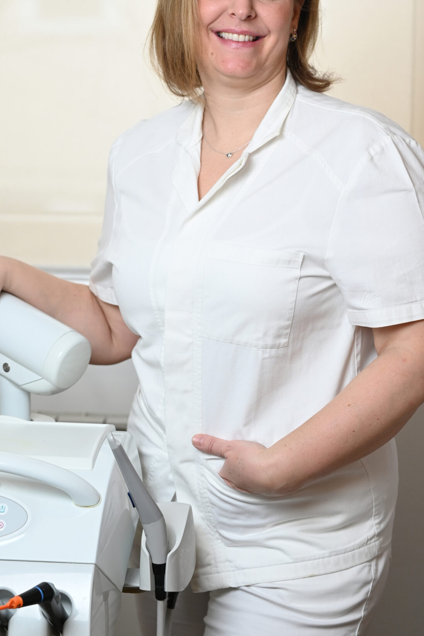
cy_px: 183
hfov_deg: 10.4
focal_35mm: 132
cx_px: 193
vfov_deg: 15.5
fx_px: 2334
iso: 640
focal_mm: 85
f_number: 4
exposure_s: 1/125
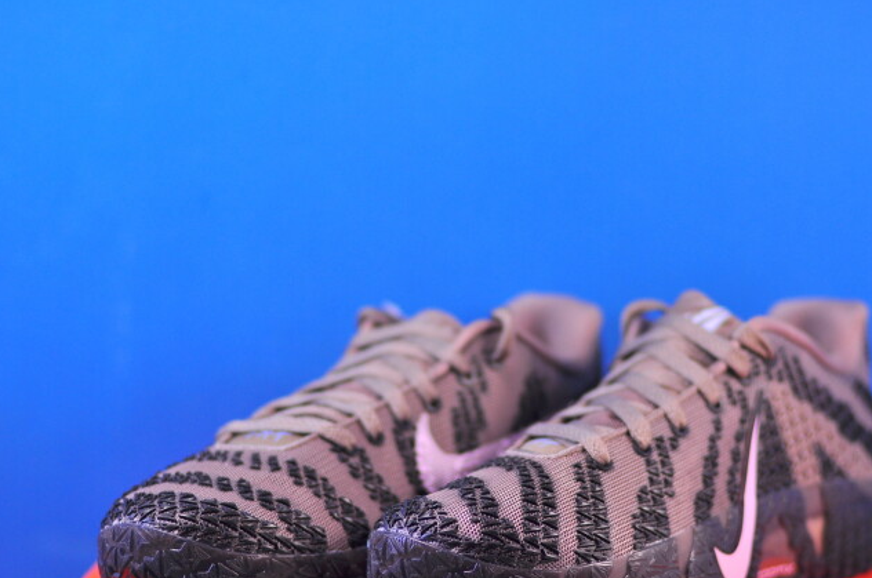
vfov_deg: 14.3
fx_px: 2297
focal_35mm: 95
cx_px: 476
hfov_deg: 21.5
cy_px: 343
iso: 250
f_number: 2
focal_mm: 50
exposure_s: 1/320
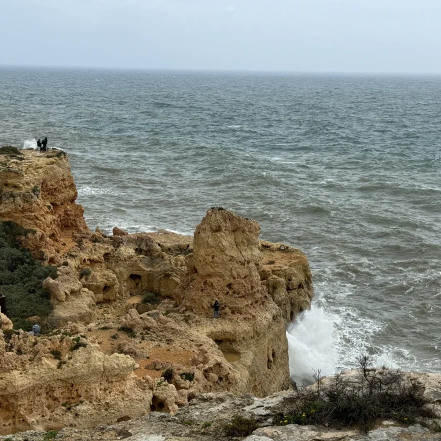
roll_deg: -0.2
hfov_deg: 29.9
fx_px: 822
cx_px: 272
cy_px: 222
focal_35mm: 57
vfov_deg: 30.0
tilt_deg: -10.9
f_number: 1.78
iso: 64
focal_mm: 6.86
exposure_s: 1/4608
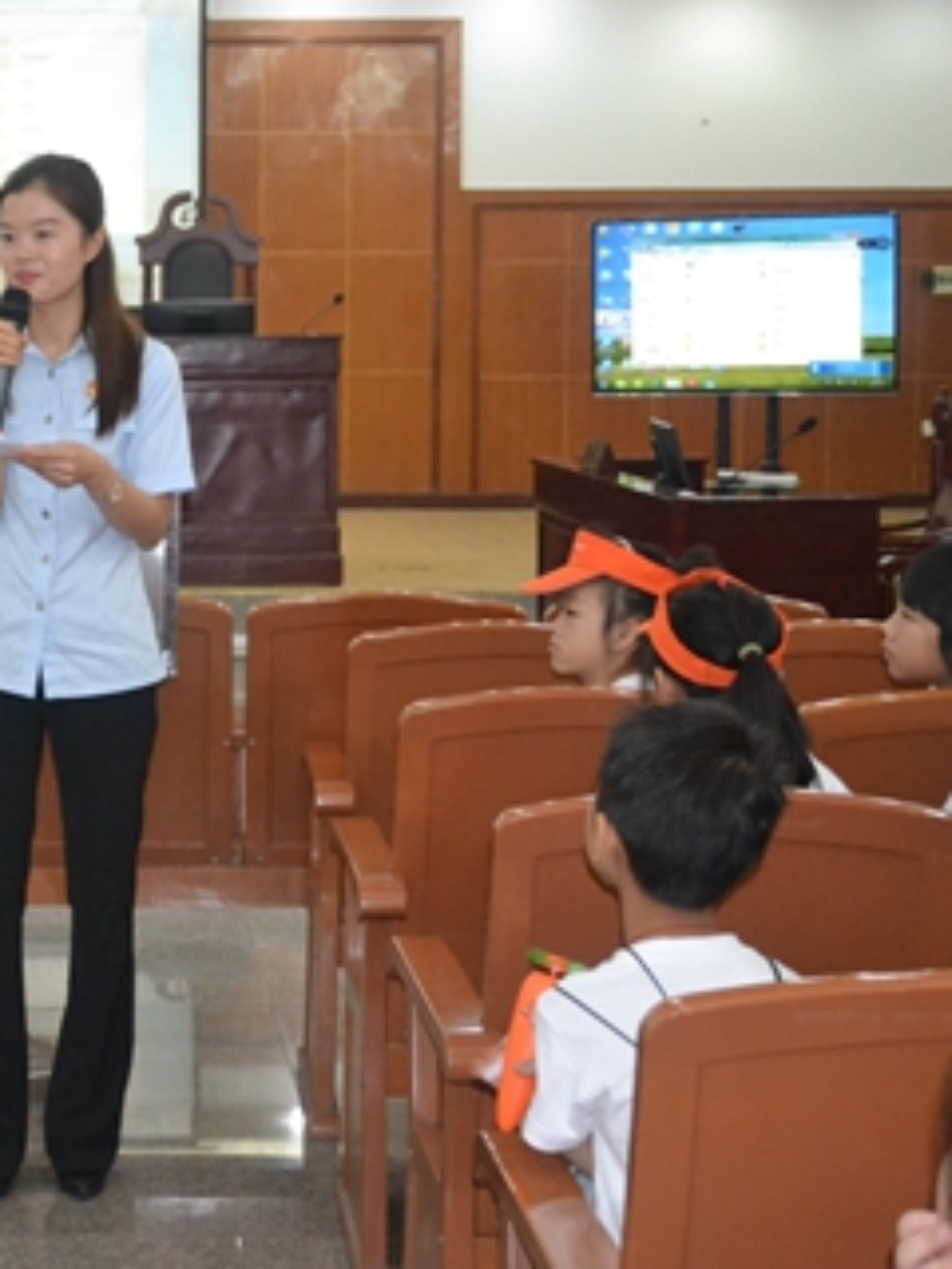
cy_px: 629
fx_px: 2970
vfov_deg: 24.1
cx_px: 4
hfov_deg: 17.8
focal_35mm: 81
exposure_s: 1/60
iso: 3200
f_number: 5
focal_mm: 36
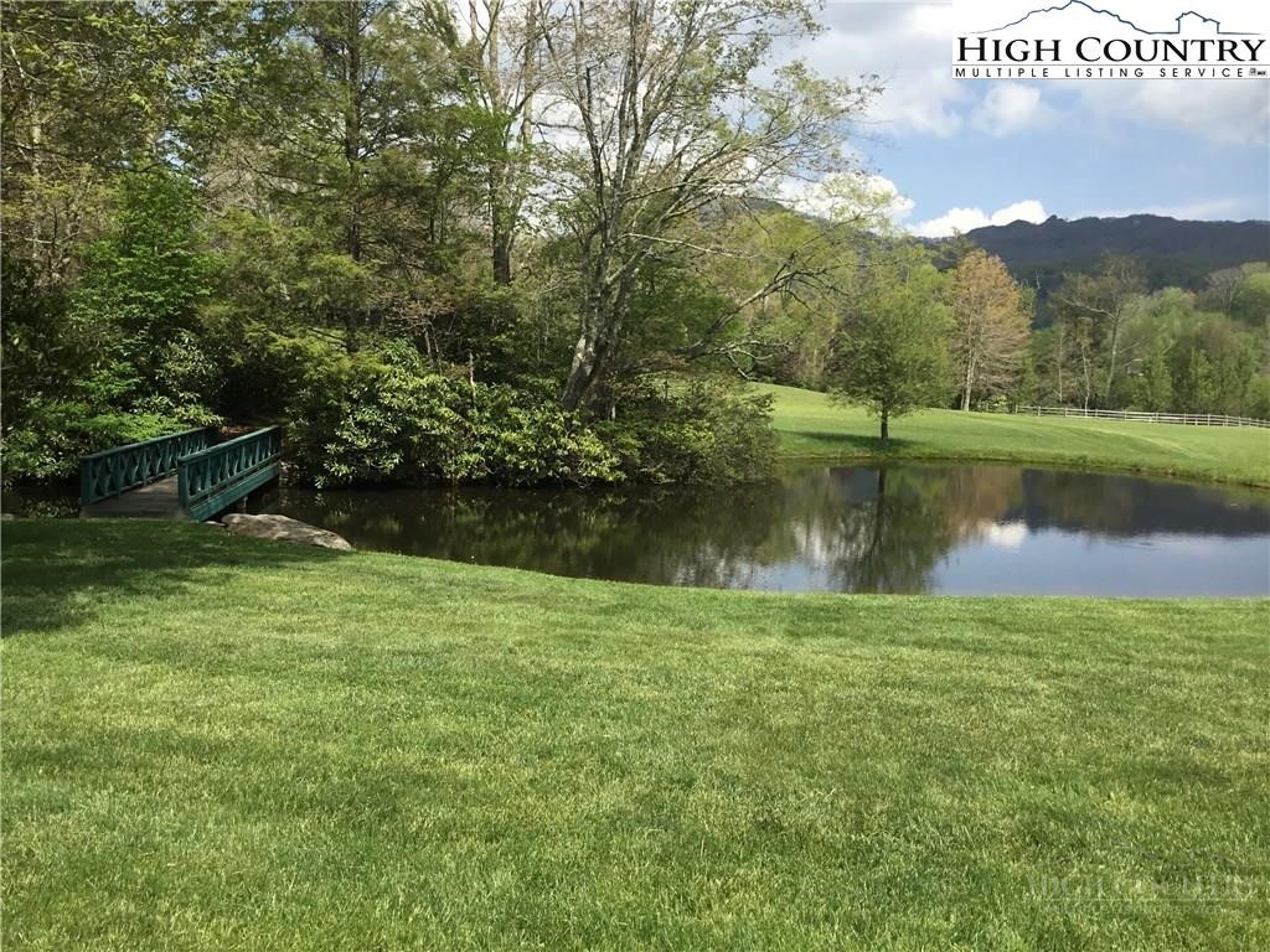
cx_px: 635
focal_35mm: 31
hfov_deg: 58.4
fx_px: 1137
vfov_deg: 45.4
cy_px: 476
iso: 25
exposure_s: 1/1164
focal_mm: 3.3
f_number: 2.4
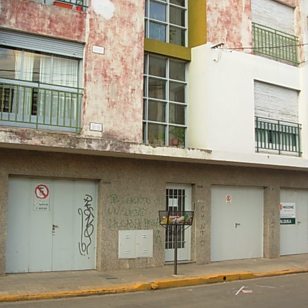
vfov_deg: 37.6
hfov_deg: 37.6
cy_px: 154
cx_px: 153
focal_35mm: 45
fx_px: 453
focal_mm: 6.3
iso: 50
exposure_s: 1/87.9
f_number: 2.9
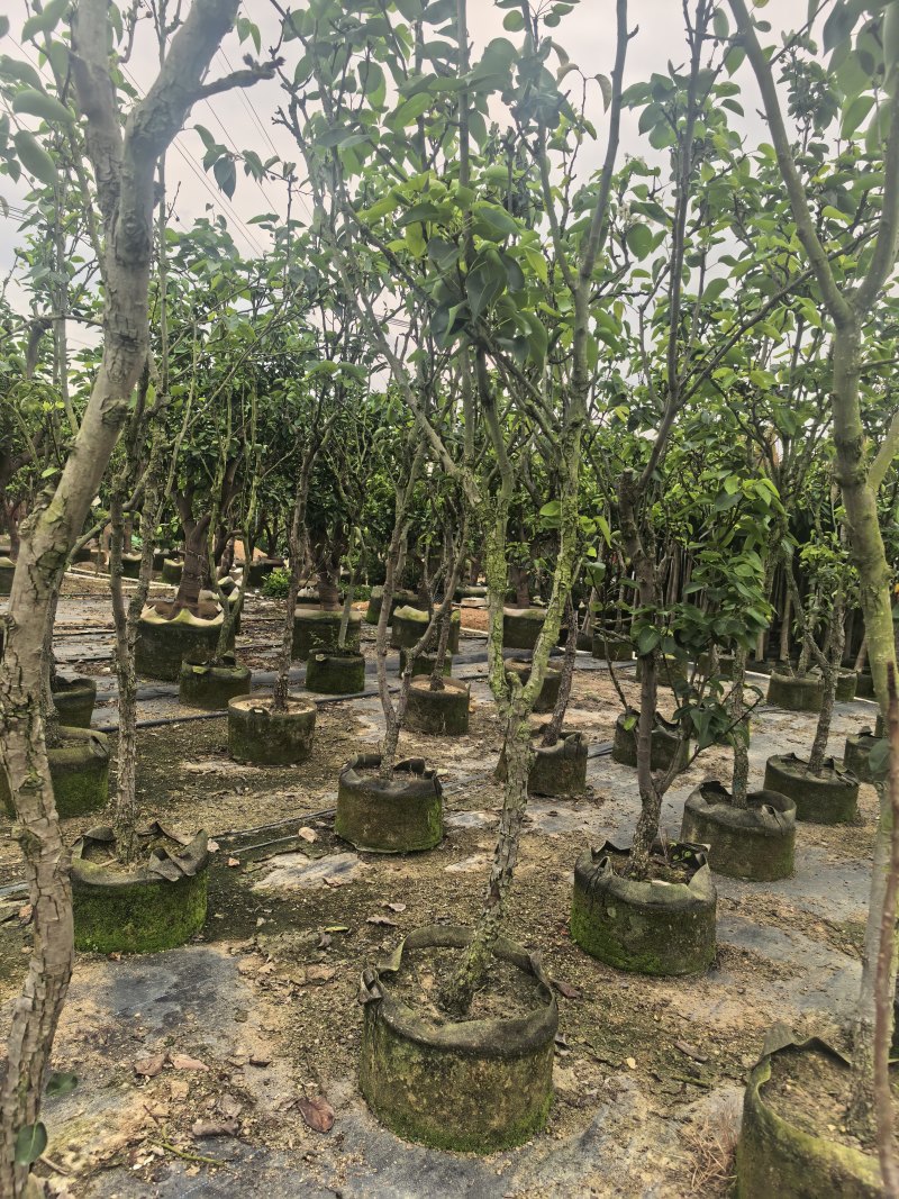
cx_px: 450
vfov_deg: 71.6
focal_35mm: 24
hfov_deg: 56.8
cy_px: 600
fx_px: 831
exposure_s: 1/1049
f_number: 2
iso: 50
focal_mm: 5.75
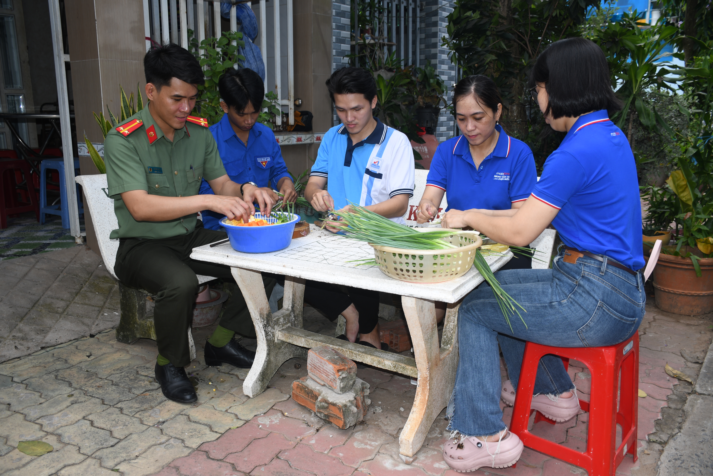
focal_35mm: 30
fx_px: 594
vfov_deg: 43.6
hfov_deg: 61.9
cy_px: 238
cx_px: 356
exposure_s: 1/250
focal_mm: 20
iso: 100
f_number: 3.5
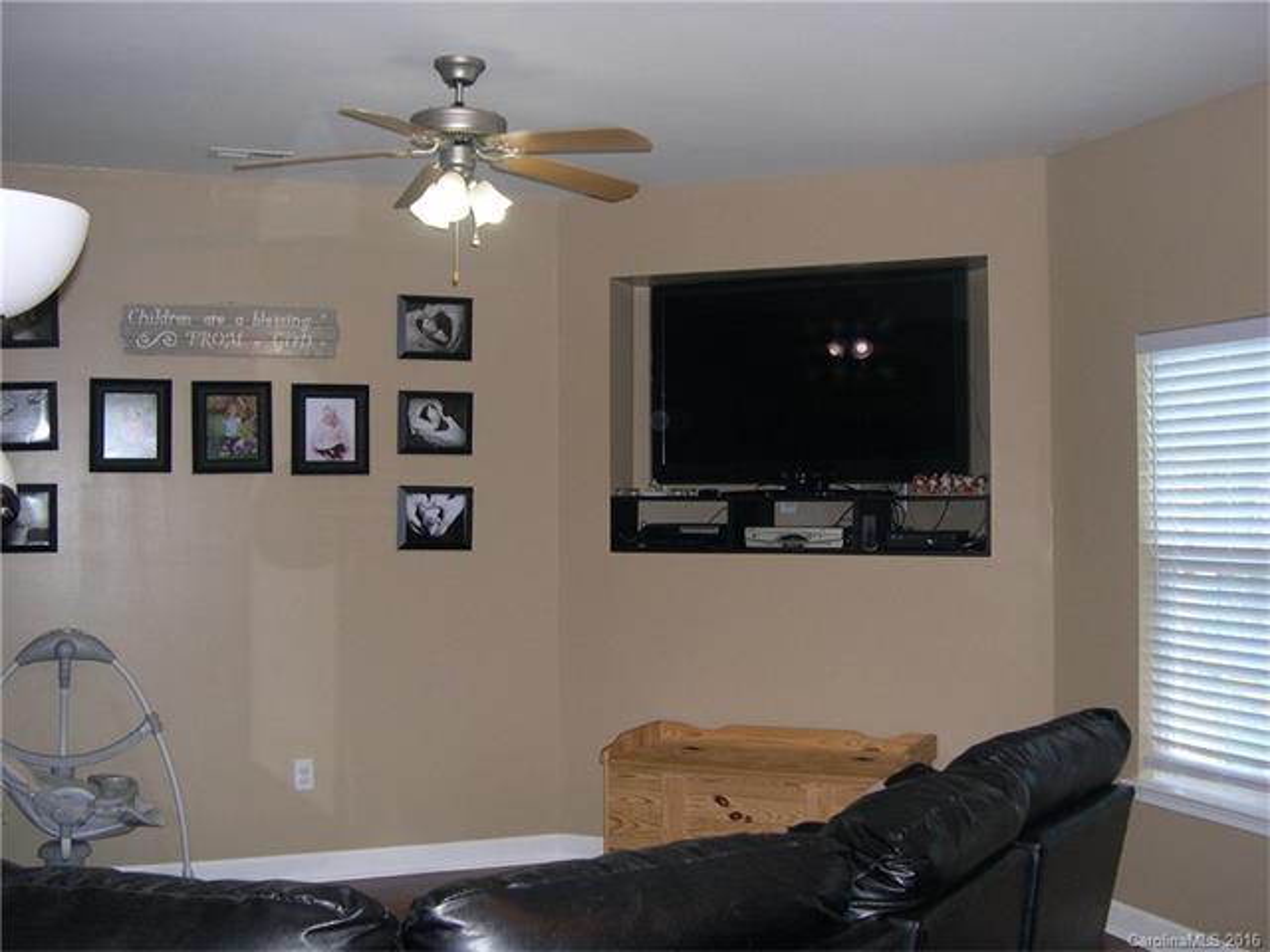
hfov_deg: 49.0
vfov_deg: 37.7
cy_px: 476
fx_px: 1394
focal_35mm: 38
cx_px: 635
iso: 203
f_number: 2.8
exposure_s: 1/60
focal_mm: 8
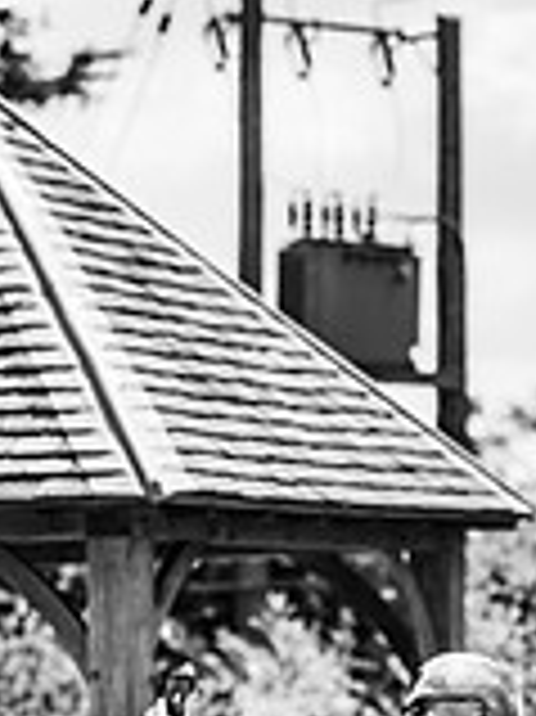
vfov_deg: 8.5
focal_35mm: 231
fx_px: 4776
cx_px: 128
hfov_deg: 6.4
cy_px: 752
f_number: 2.5
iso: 100
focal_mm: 85
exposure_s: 1/2000
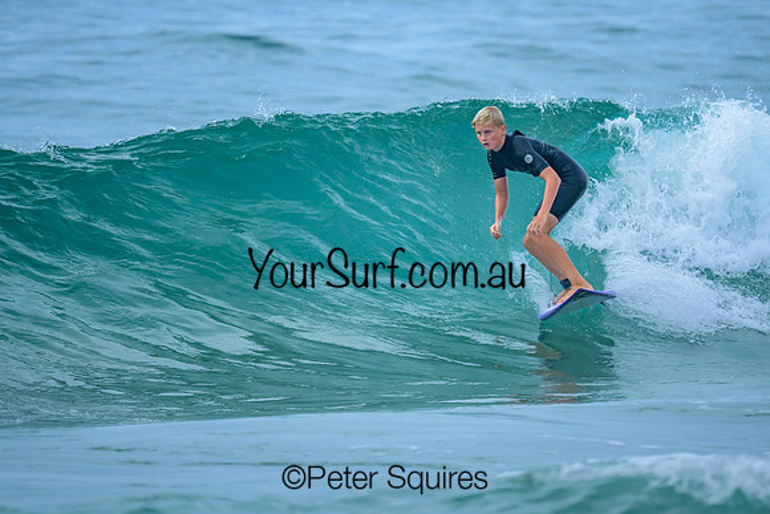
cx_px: 410
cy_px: 185
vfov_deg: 1.3
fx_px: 22955
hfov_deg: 1.9
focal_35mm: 1073
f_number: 6.3
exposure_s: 1/3200
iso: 450
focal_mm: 800
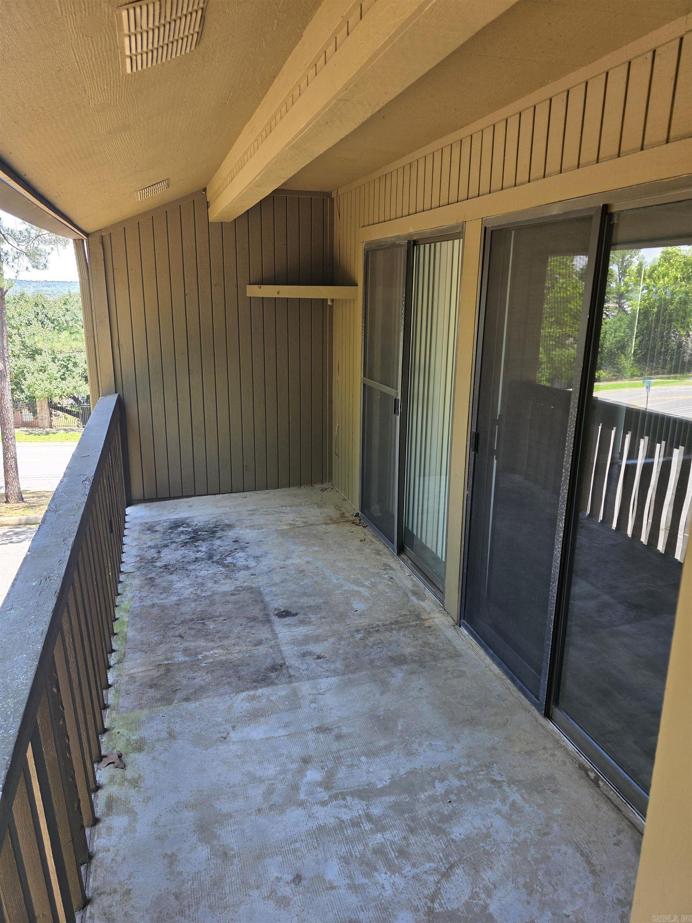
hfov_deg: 58.9
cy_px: 462
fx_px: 613
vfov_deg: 73.9
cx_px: 346
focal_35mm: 23
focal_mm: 6.3
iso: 50
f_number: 1.7
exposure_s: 1/180
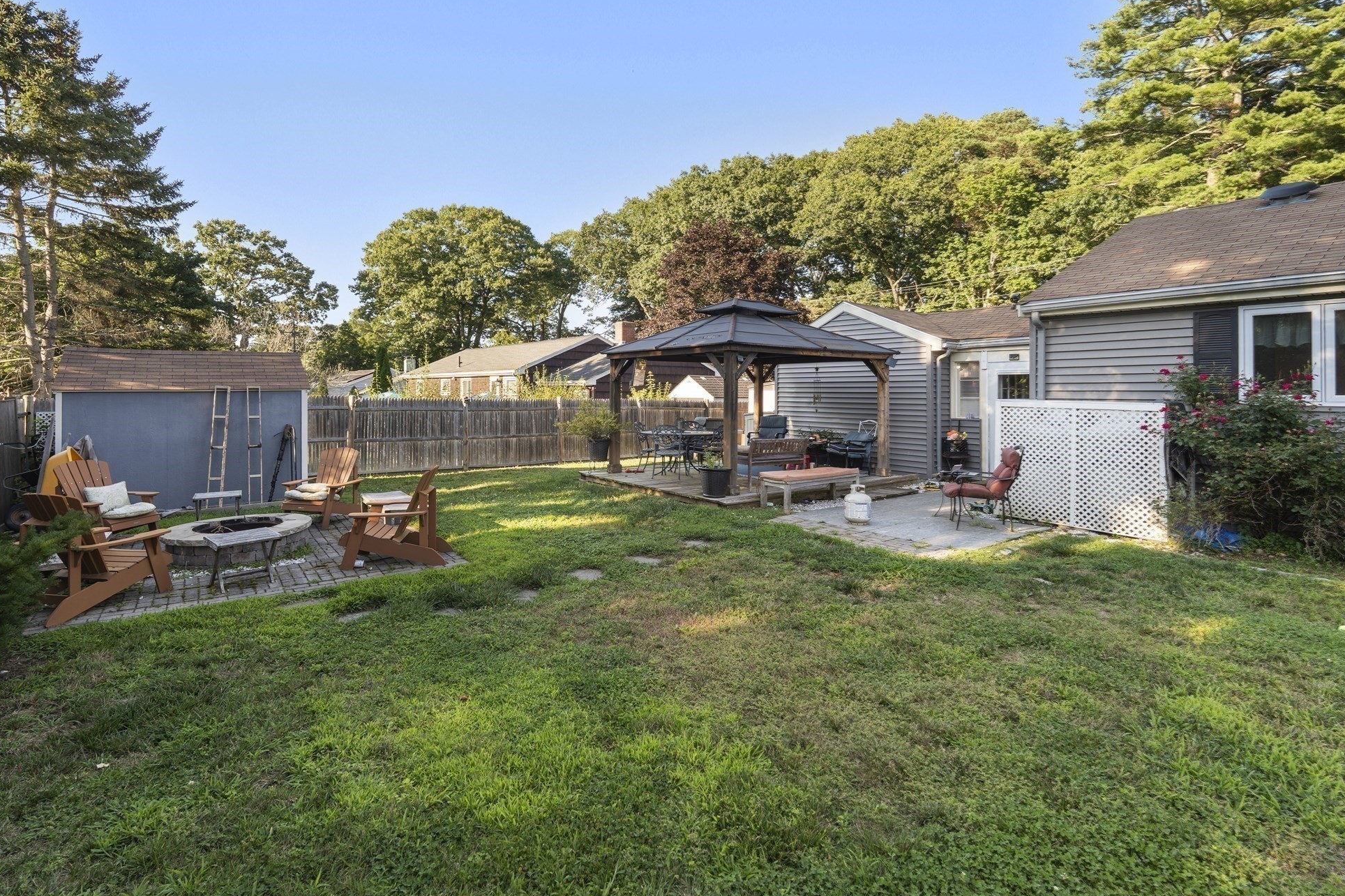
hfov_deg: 93.3
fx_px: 635
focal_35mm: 17
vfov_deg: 70.4
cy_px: 424
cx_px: 652
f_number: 8
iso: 100
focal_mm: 16
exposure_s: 1/8
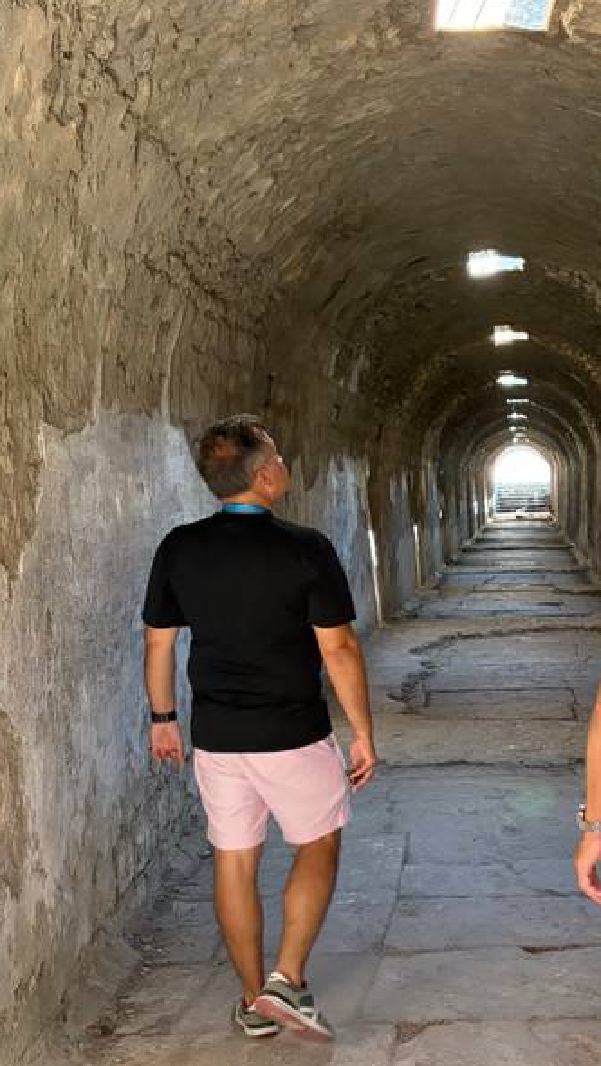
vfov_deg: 44.4
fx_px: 1302
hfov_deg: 25.4
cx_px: 516
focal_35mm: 46
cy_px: 629
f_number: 1.6
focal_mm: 5.96
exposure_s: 1/60
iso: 500
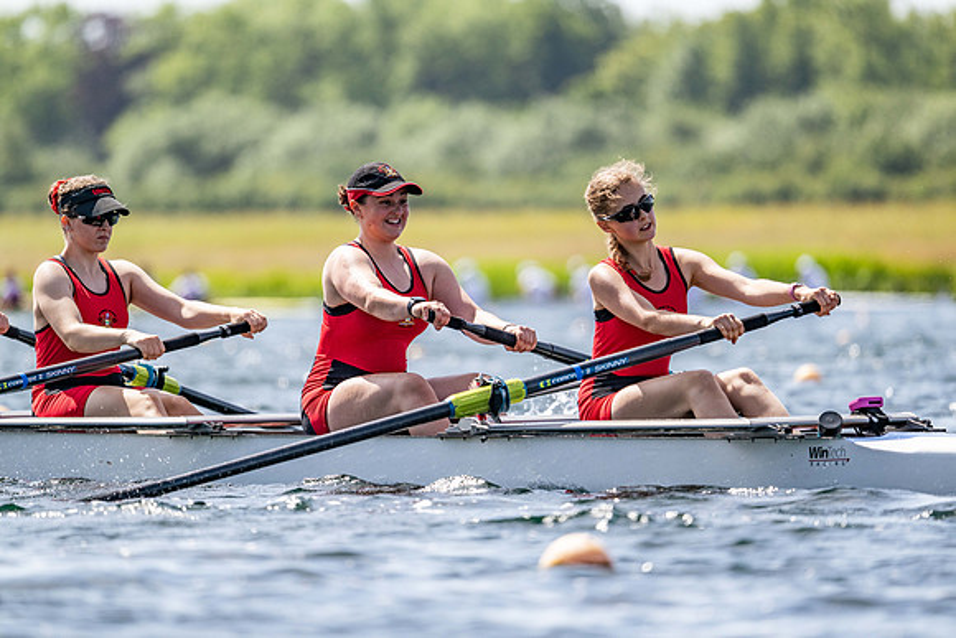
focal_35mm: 400
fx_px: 10624
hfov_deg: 5.2
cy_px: 319
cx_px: 478
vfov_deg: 3.4
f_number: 4.5
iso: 250
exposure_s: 1/2500
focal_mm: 400
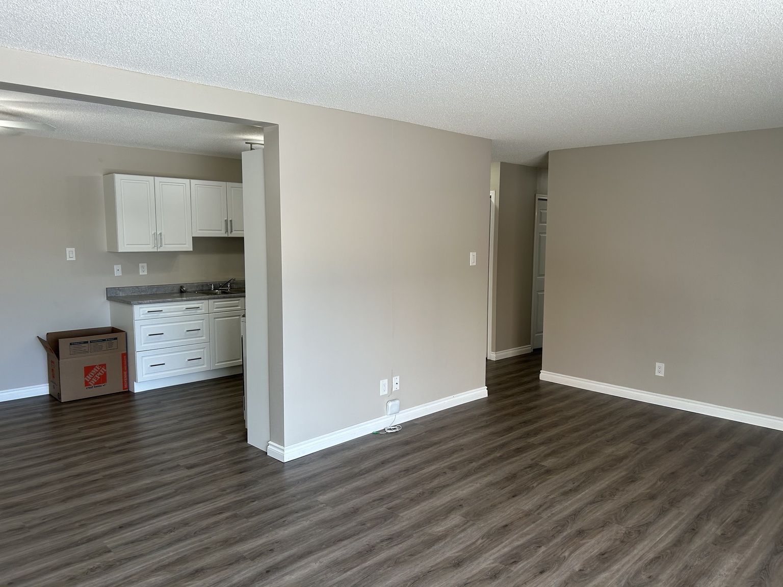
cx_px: 392
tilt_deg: -5.3
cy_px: 294
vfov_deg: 53.1
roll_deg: -0.7
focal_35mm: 26
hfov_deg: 67.3
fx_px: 588
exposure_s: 1/138
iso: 64
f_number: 1.5
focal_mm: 5.7
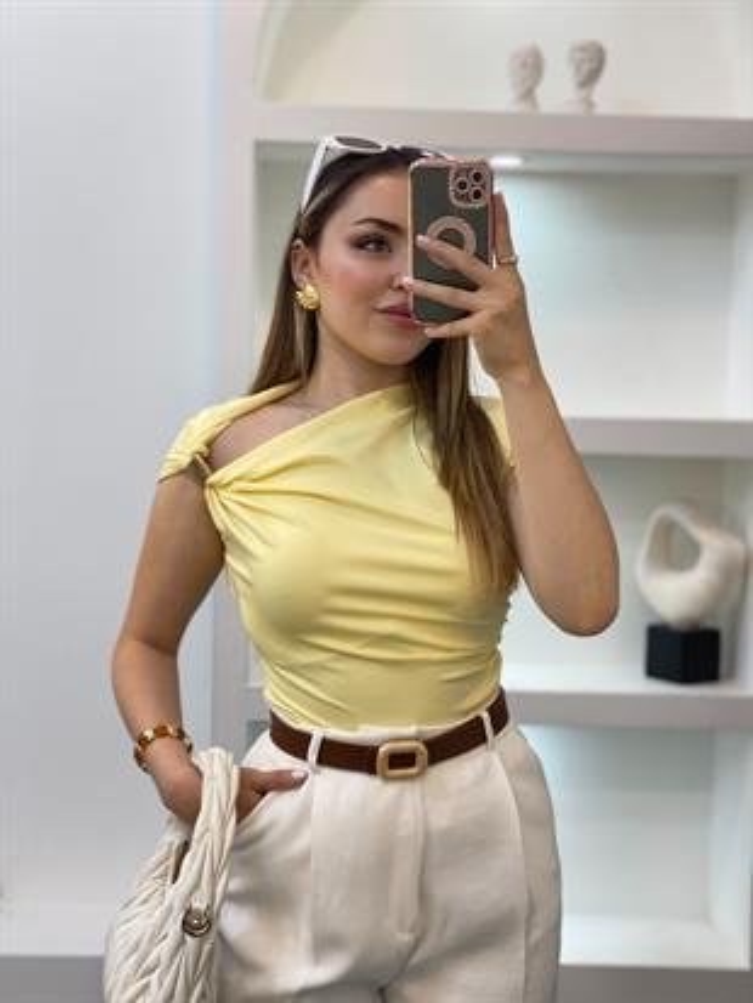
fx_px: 1507
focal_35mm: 52
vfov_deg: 36.8
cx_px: 376
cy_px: 502
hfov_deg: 28.0
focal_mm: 6
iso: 80
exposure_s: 1/100
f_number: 2
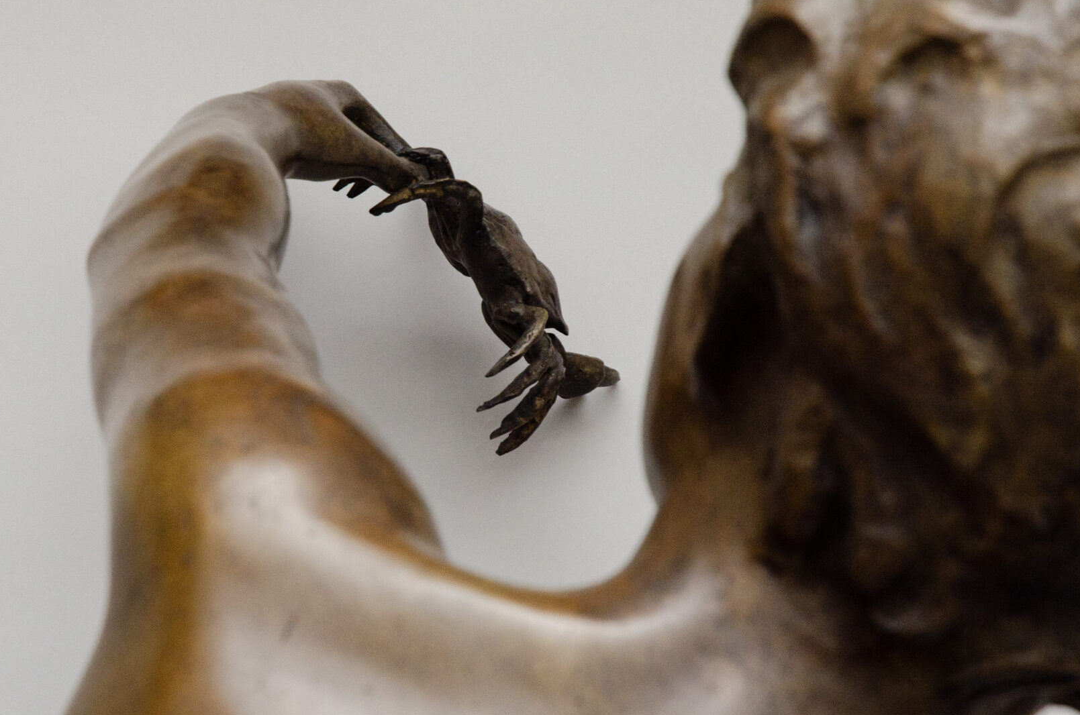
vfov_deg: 9.2
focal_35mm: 148
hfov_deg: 13.9
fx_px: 4431
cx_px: 505
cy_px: 287
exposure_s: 1/125
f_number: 8
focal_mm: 62
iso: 200
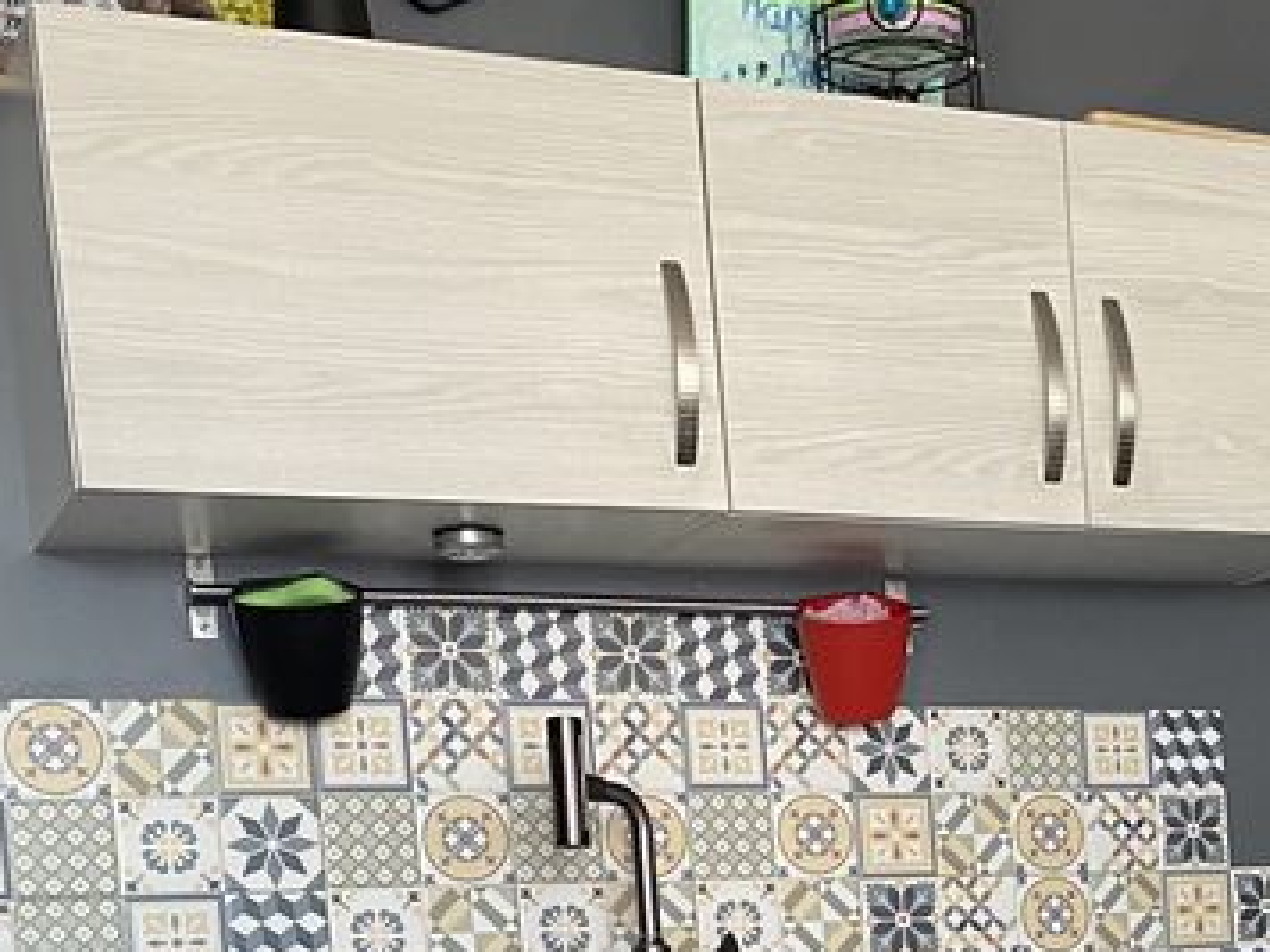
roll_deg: +2.8
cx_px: 1299
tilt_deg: -3.6
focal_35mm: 73
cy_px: 1244
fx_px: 2678
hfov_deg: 25.3
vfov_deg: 18.7
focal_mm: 4.25
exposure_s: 1/60
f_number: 1.8
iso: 250
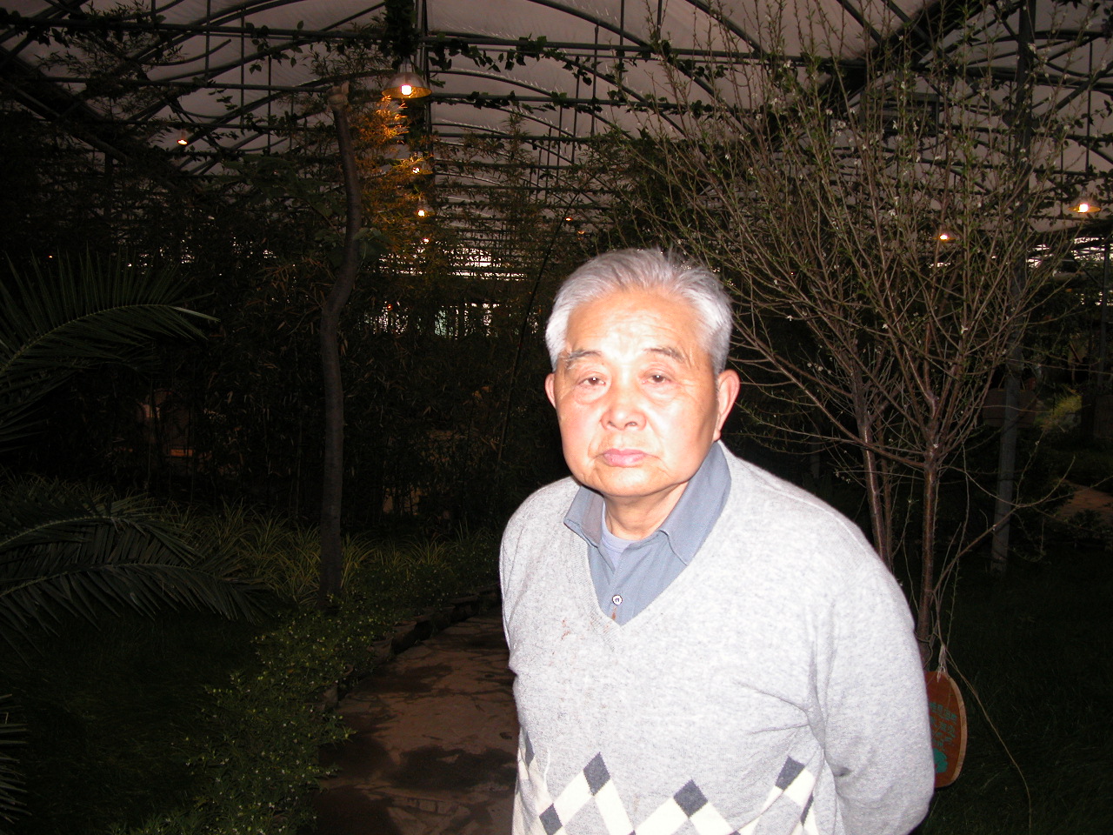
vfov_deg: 40.7
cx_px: 556
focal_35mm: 35
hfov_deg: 52.6
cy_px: 418
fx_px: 1125
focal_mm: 8.9
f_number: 2.8
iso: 200
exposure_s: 1/60
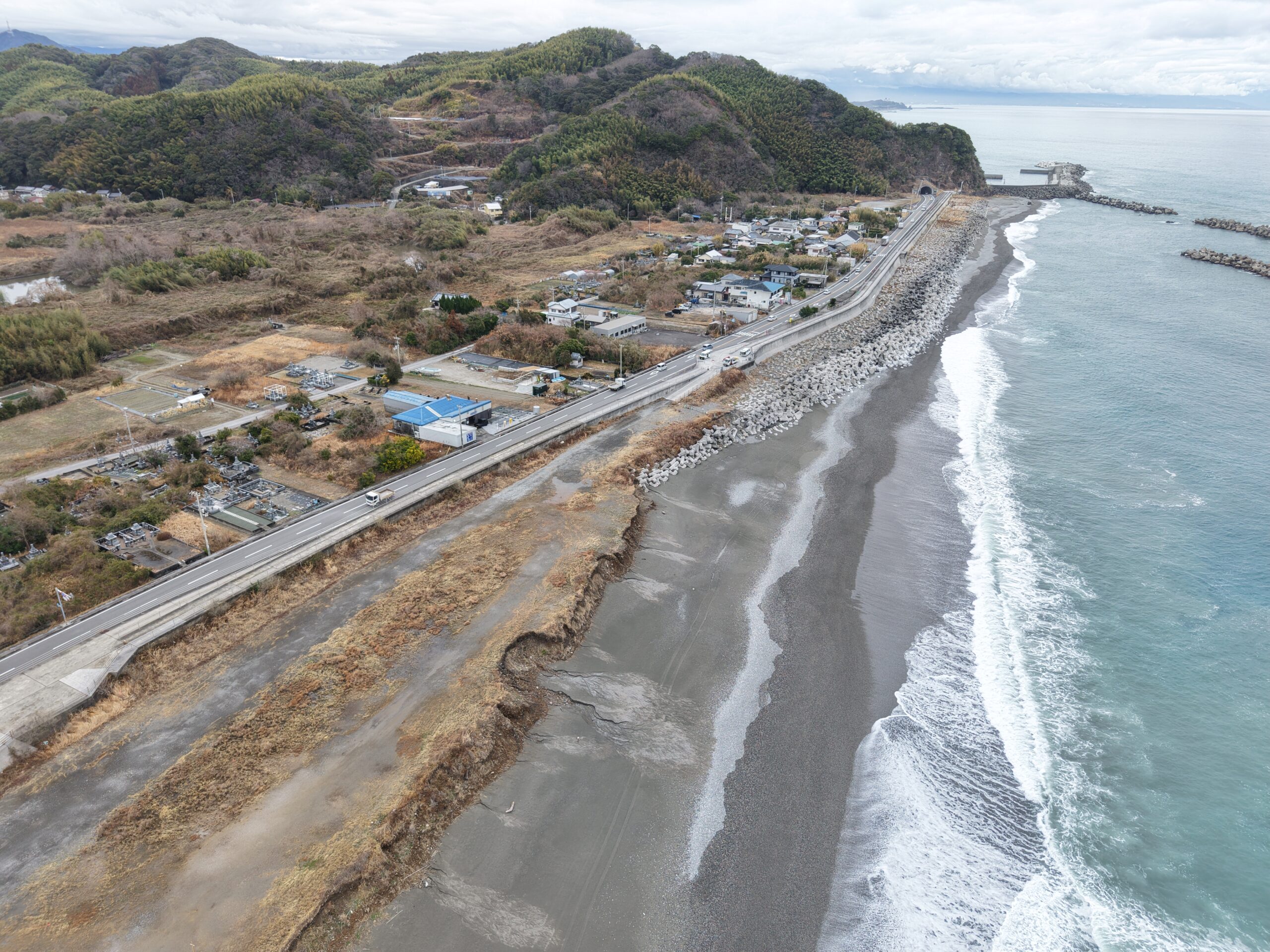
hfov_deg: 71.6
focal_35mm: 24
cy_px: 476
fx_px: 881
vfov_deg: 56.8
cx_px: 635
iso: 200
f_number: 1.8
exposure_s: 1/1250
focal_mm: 8.67
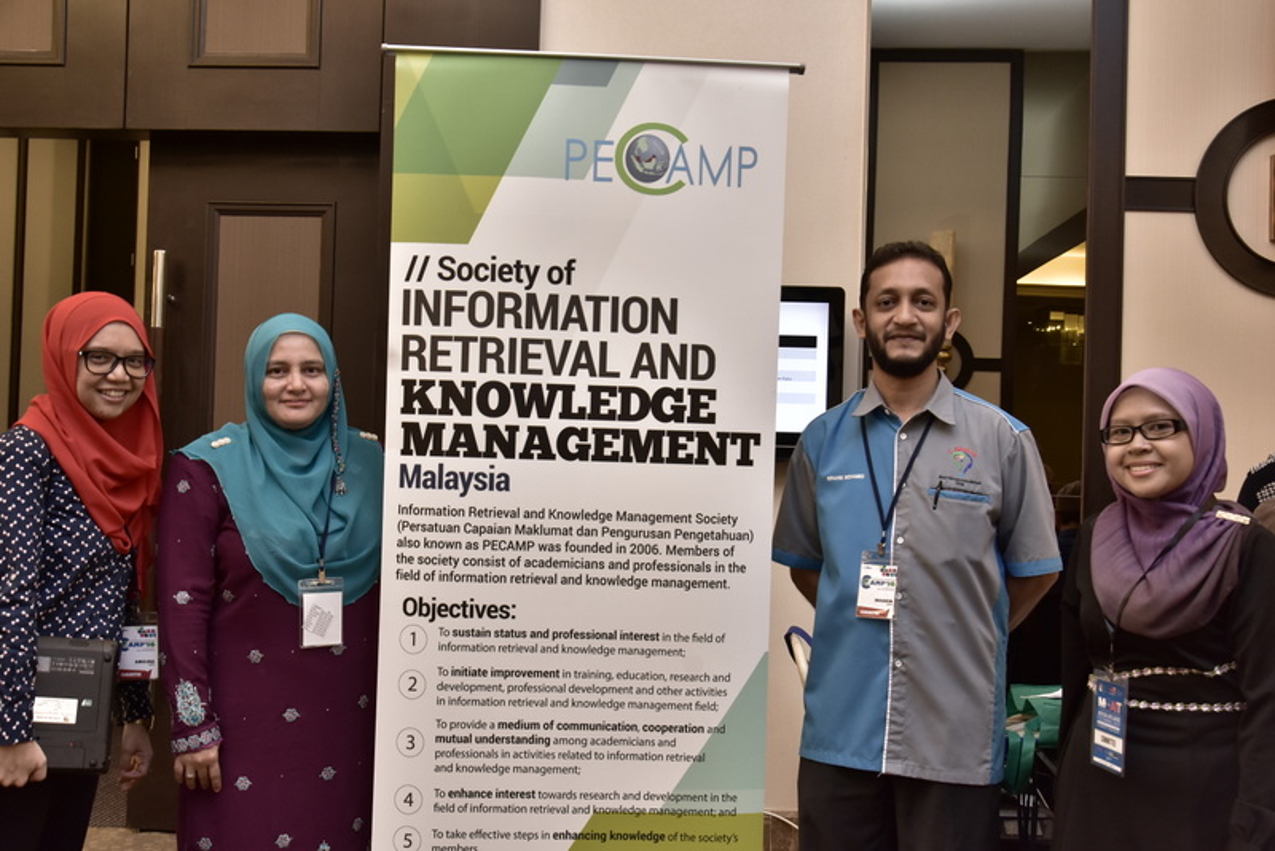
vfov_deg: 35.5
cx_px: 638
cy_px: 426
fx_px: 1329
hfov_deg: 51.3
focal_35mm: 38
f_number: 7.1
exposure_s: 1/30
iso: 1000
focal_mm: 25
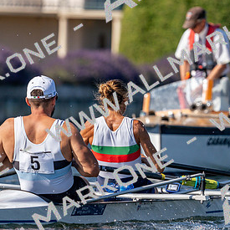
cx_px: 149
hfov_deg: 2.3
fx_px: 5683
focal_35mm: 756
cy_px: 145
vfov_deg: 2.3
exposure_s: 1/1600
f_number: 6.3
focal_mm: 422
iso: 250
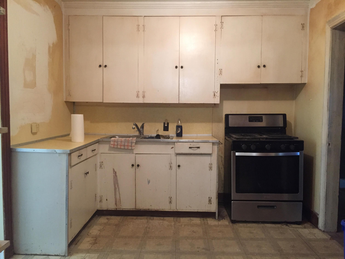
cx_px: 172
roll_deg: -1.5
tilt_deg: -3.2
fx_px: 289
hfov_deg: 61.7
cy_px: 130
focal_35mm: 29
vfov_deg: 48.2
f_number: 2.2
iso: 250
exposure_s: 1/24
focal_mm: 4.15
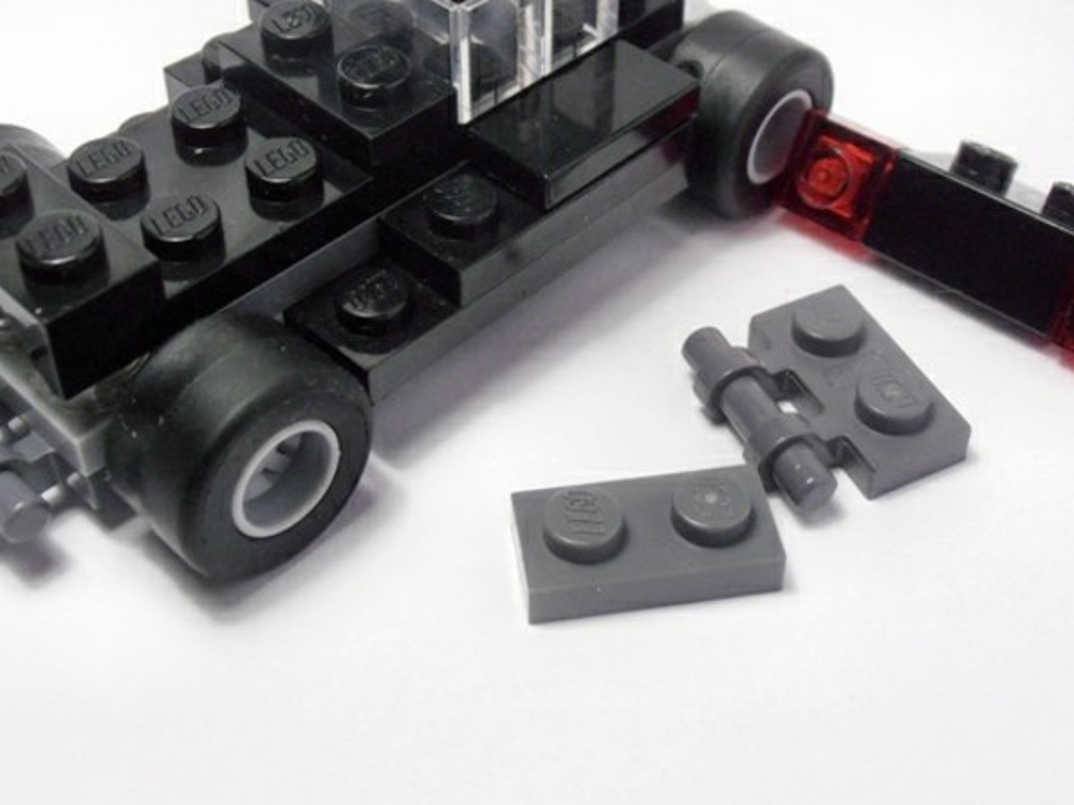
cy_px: 236
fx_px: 1737
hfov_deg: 34.3
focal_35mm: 56
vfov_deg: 25.9
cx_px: 594
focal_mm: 6.61
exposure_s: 1/50
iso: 80
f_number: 3.9
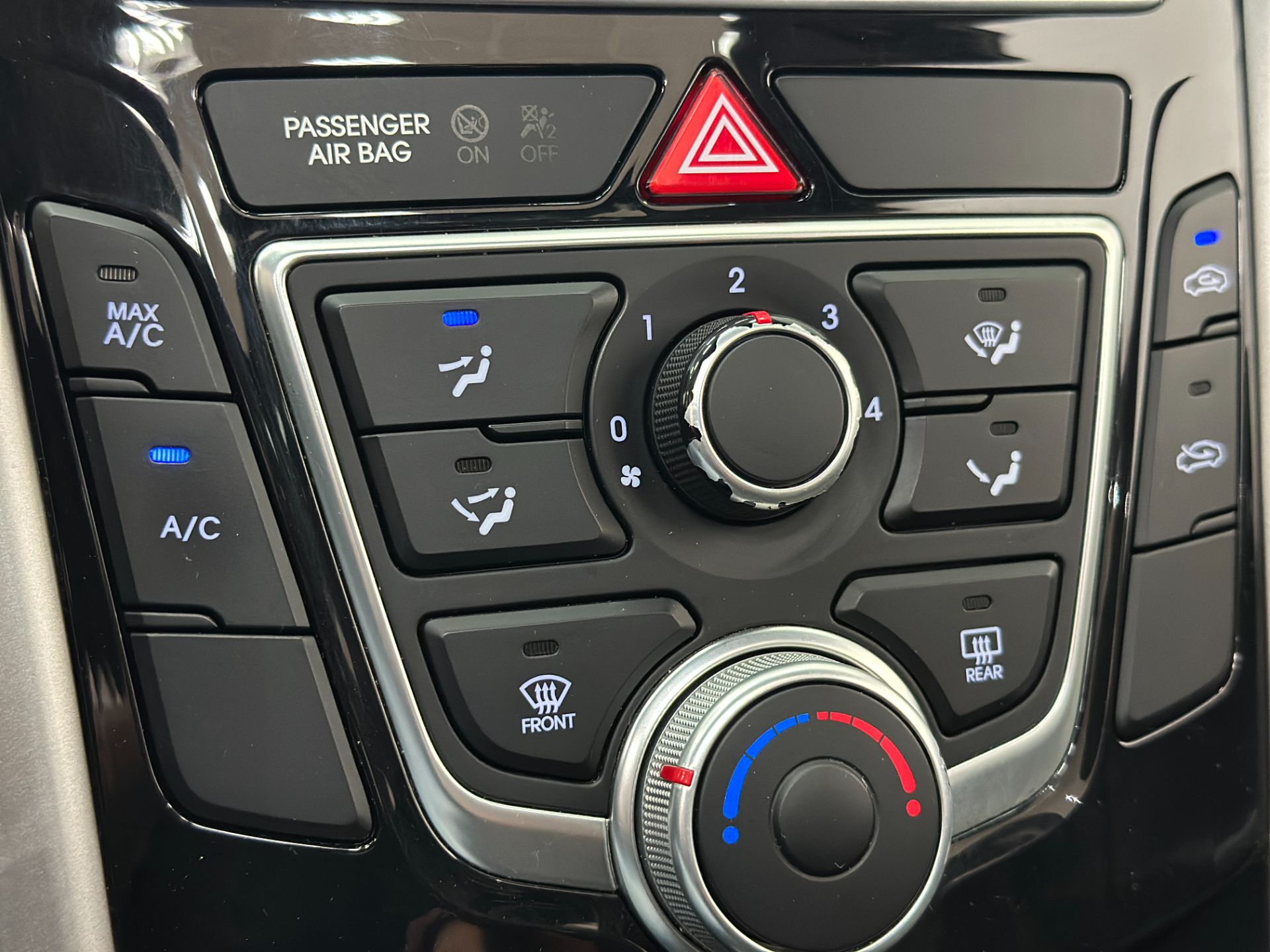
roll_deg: -3.2
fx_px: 1761
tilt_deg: -20.2
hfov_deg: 39.7
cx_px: 635
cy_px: 476
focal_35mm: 48
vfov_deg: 30.3
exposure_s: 1/40
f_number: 1.78
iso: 640
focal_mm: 6.86
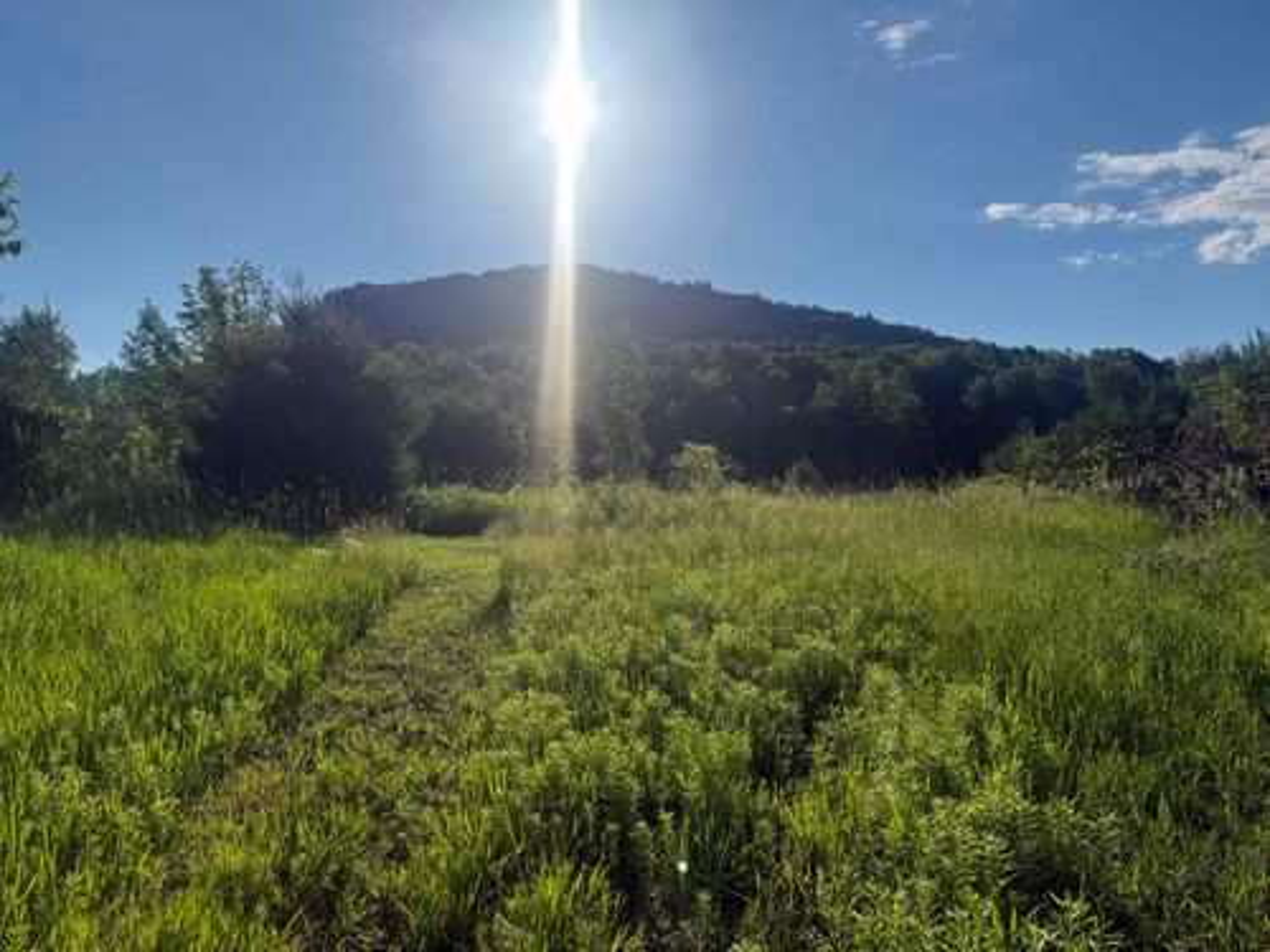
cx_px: 635
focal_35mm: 24
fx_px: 881
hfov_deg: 71.6
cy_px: 476
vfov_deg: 56.8
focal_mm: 6.76
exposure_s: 1/11905
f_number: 1.78
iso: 80
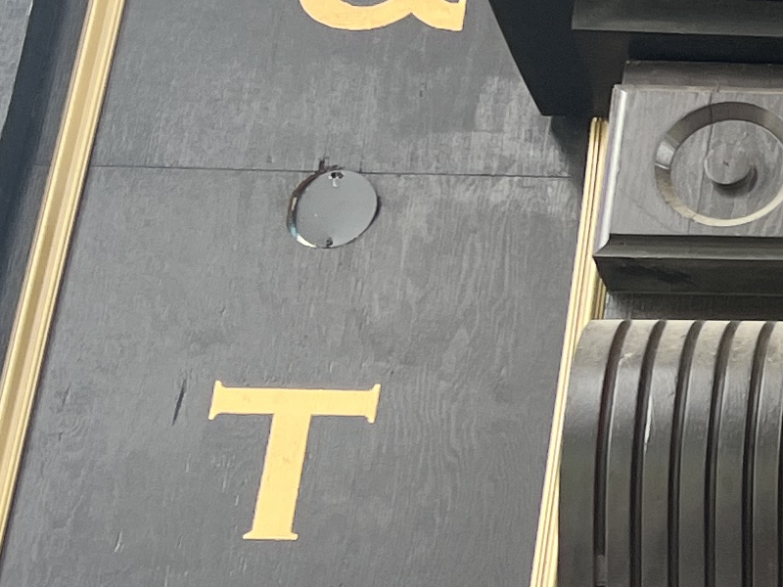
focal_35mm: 131
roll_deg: +0.8
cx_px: 1498
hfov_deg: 13.3
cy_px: 330
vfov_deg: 11.3
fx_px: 2963
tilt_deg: +25.5
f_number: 1.6
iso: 50
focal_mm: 5.1
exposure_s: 1/121
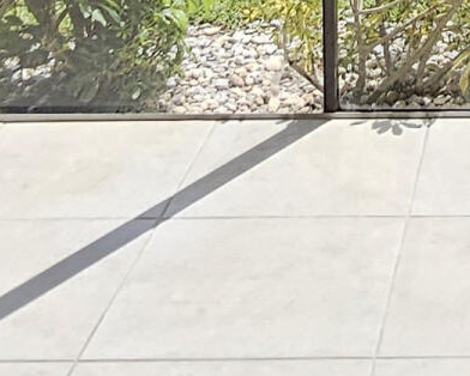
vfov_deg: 13.2
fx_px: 1350
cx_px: 573
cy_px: -425
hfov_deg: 18.6
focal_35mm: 97
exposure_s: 1/679
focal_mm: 2.2
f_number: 2.2
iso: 50
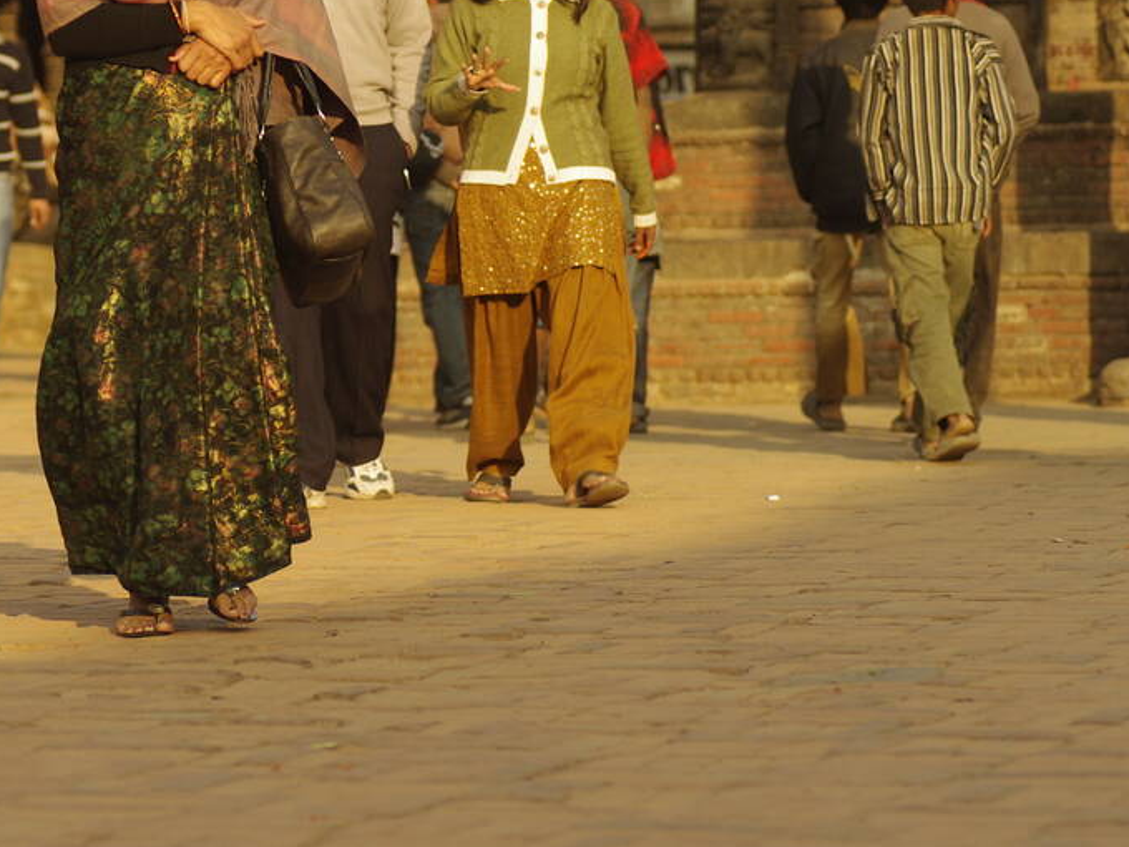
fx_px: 7469
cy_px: 216
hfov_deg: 8.6
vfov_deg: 6.5
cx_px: 191
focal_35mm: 229
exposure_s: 1/640
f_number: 4
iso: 200
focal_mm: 90
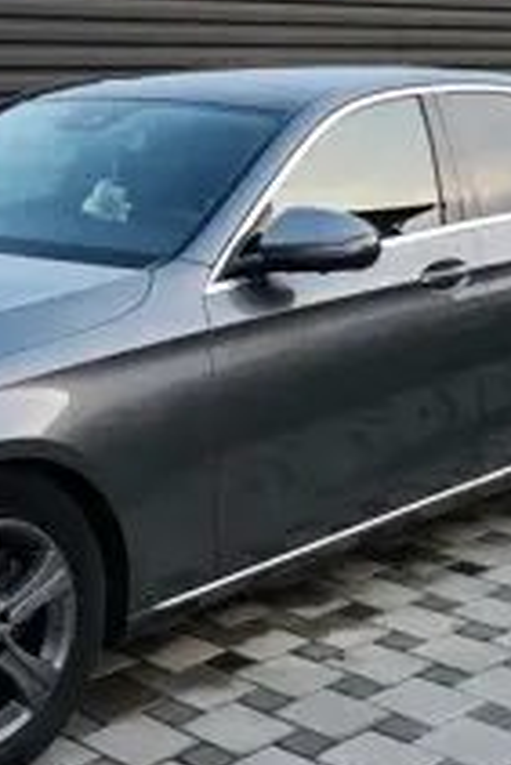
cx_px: 127
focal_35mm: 68
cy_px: 352
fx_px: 1445
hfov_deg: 19.9
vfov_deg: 29.6
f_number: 1.8
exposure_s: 1/50
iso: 50
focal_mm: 5.4
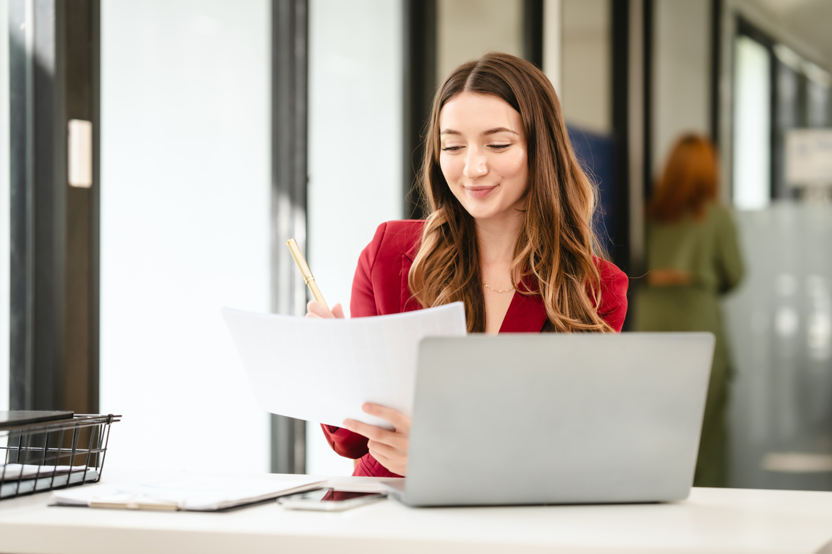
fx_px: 1964
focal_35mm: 85
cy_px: 277
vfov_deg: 16.1
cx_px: 416
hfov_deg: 23.9
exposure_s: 1/160
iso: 250
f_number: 2.5
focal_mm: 85
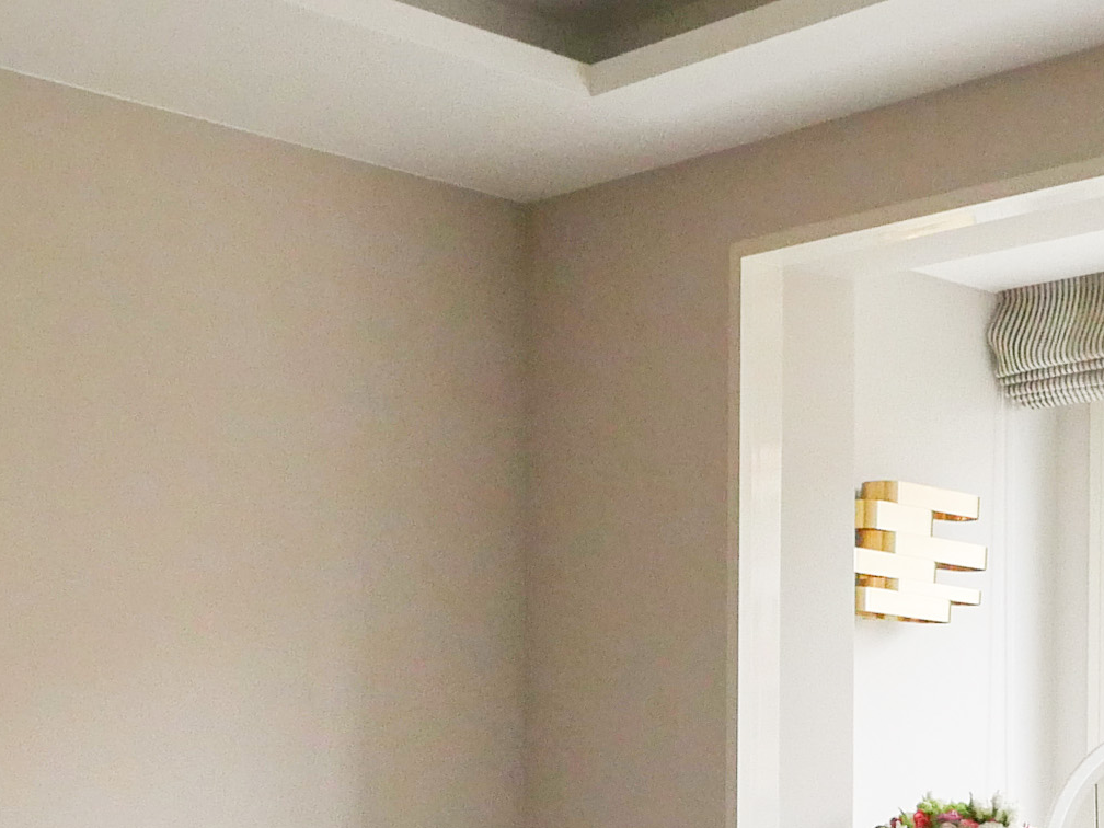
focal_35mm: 64
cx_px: 635
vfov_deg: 22.2
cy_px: 806
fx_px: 2041
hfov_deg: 30.2
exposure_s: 1/125
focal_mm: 7
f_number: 4
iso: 1000
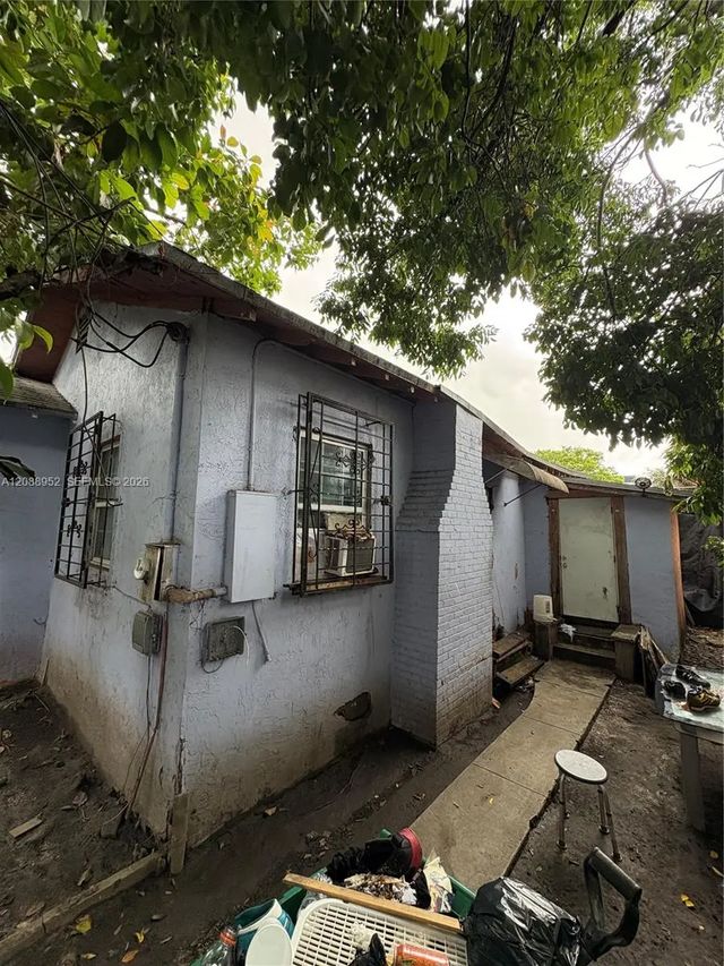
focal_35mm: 14
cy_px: 483
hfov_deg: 85.7
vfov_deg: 102.1
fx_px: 390
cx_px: 362
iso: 100
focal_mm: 2.22
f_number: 2.2
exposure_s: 1/131
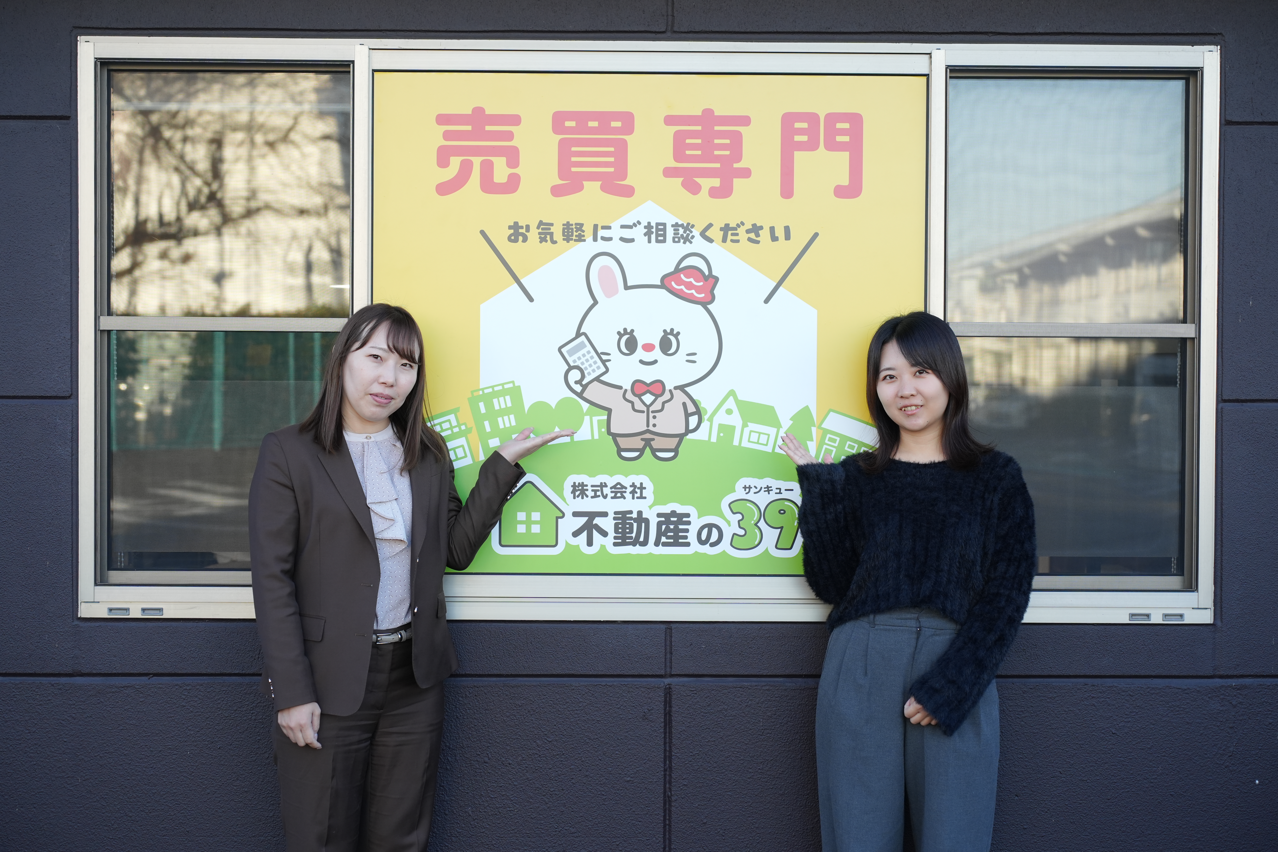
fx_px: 2094
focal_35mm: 59
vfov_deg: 23.0
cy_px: 426
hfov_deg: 33.9
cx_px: 639
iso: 640
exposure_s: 1/400
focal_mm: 59
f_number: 4
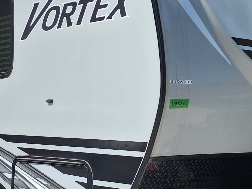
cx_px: 107
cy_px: 96
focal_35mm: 92
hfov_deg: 21.3
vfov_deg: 16.1
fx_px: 670
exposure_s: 1/1011
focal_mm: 6.4
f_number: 1.8
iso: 12
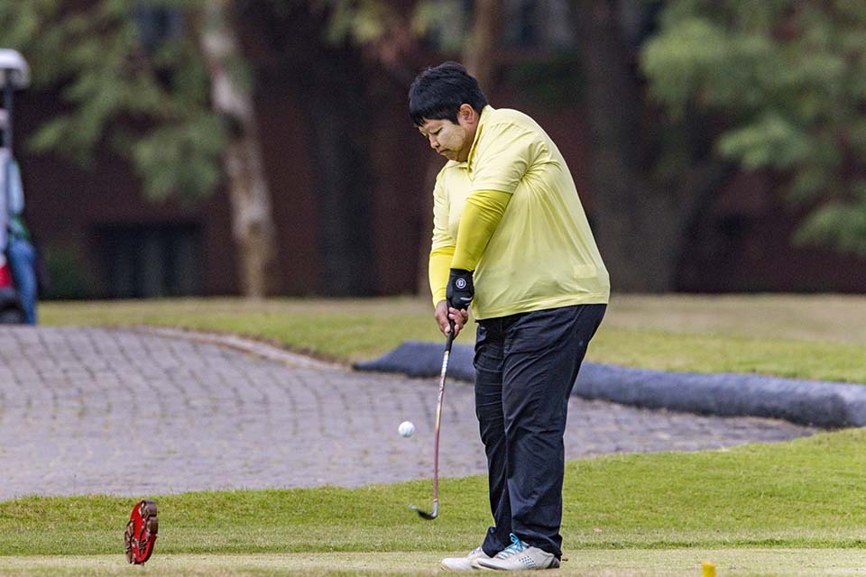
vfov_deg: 2.1
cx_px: 433
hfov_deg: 3.2
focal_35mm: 650
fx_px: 15635
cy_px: 288
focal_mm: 650
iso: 360
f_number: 8
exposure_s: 1/2000
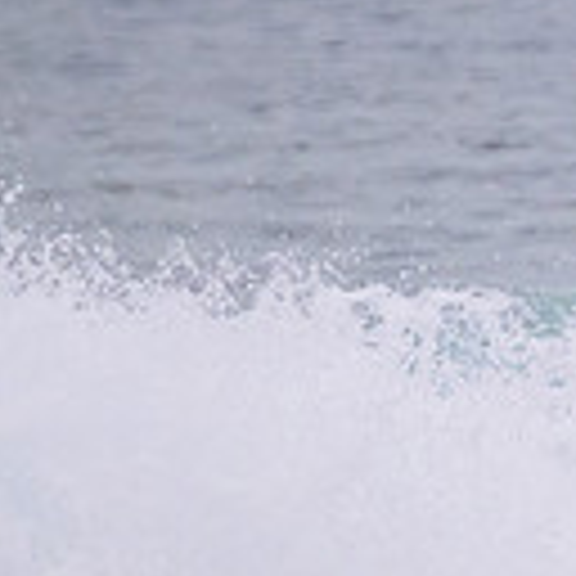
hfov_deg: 0.6
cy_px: 520
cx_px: 1264
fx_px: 57927
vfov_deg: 0.6
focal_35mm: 3077
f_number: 11
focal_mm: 800
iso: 4000
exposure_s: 1/1250
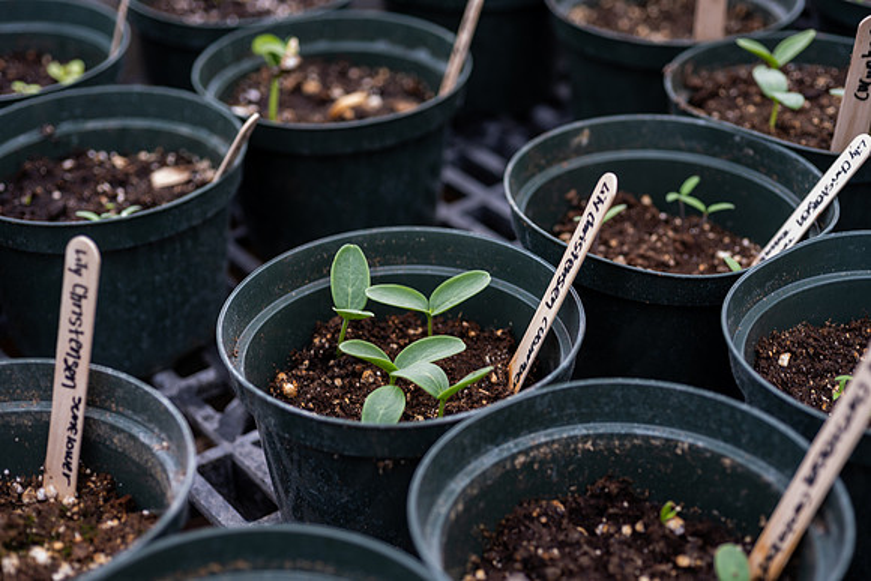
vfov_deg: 22.6
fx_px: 1452
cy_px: 290
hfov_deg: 33.4
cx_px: 436
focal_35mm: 60
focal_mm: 60
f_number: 3.2
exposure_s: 1/25
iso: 31
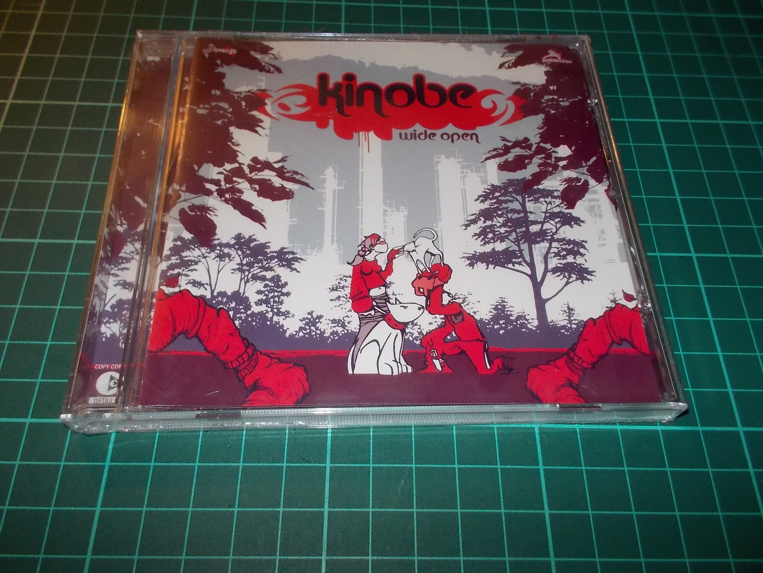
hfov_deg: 61.7
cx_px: 382
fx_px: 639
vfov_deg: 48.2
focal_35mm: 29
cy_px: 286
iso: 200
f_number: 3.3
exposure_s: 1/30
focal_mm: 4.1
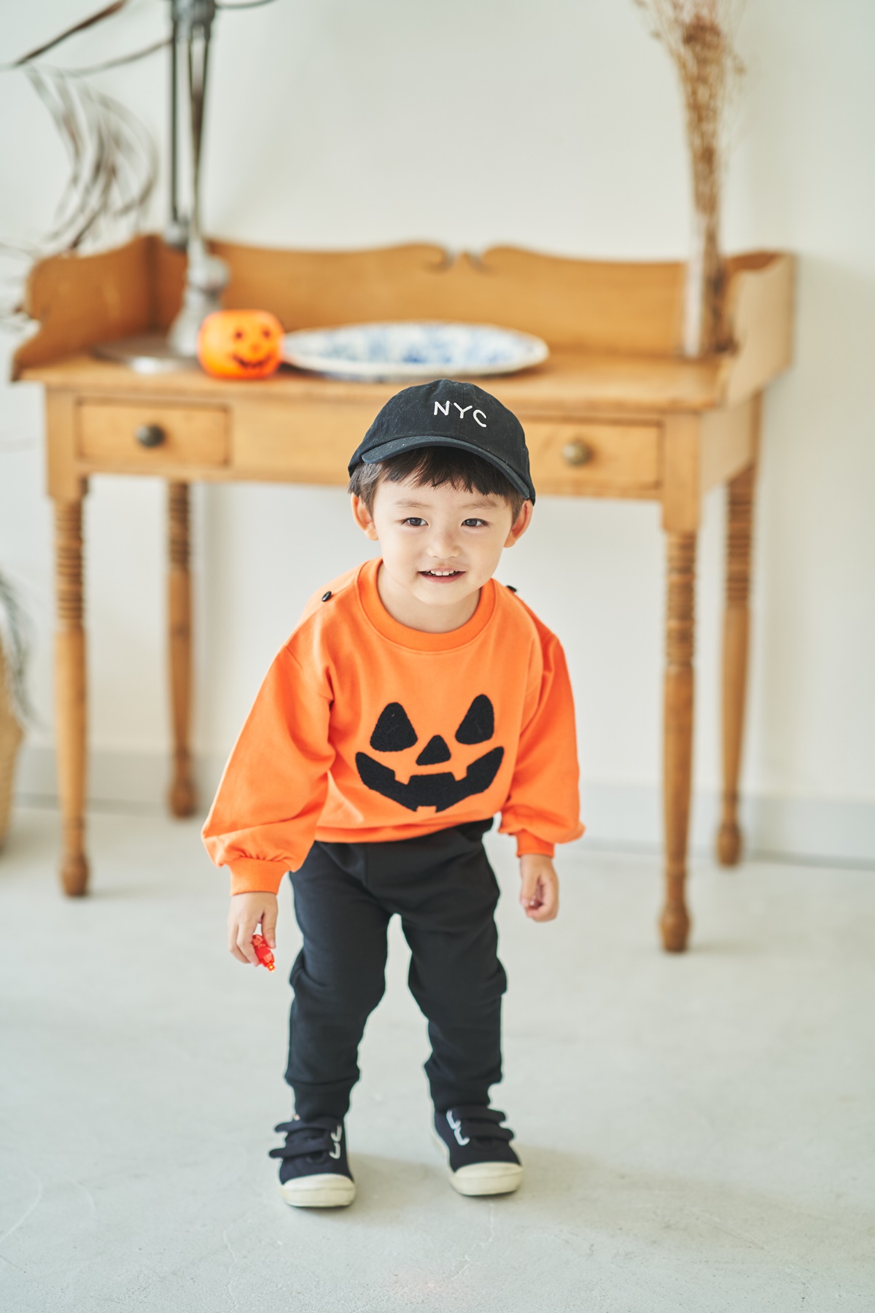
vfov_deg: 23.9
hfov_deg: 16.1
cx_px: 438
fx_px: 3099
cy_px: 656
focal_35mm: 85
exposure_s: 1/250
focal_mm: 85
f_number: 1.8
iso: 500
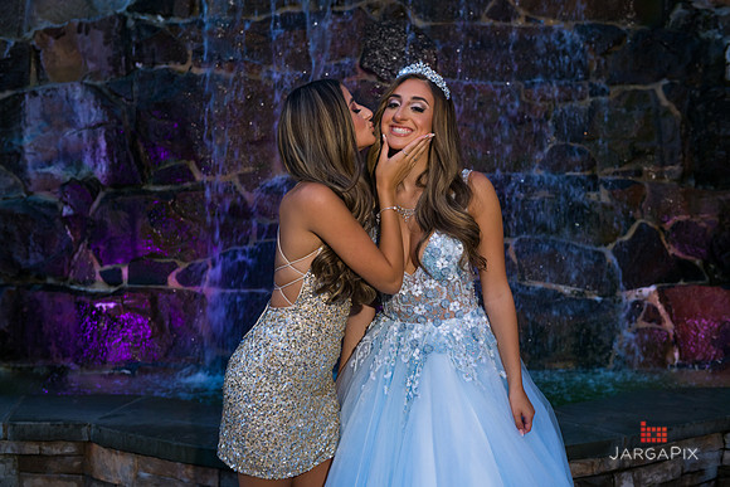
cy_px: 244
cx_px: 365
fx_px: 1014
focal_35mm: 50
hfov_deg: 39.6
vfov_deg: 27.0
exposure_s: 1/125
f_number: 4
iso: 400
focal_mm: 50
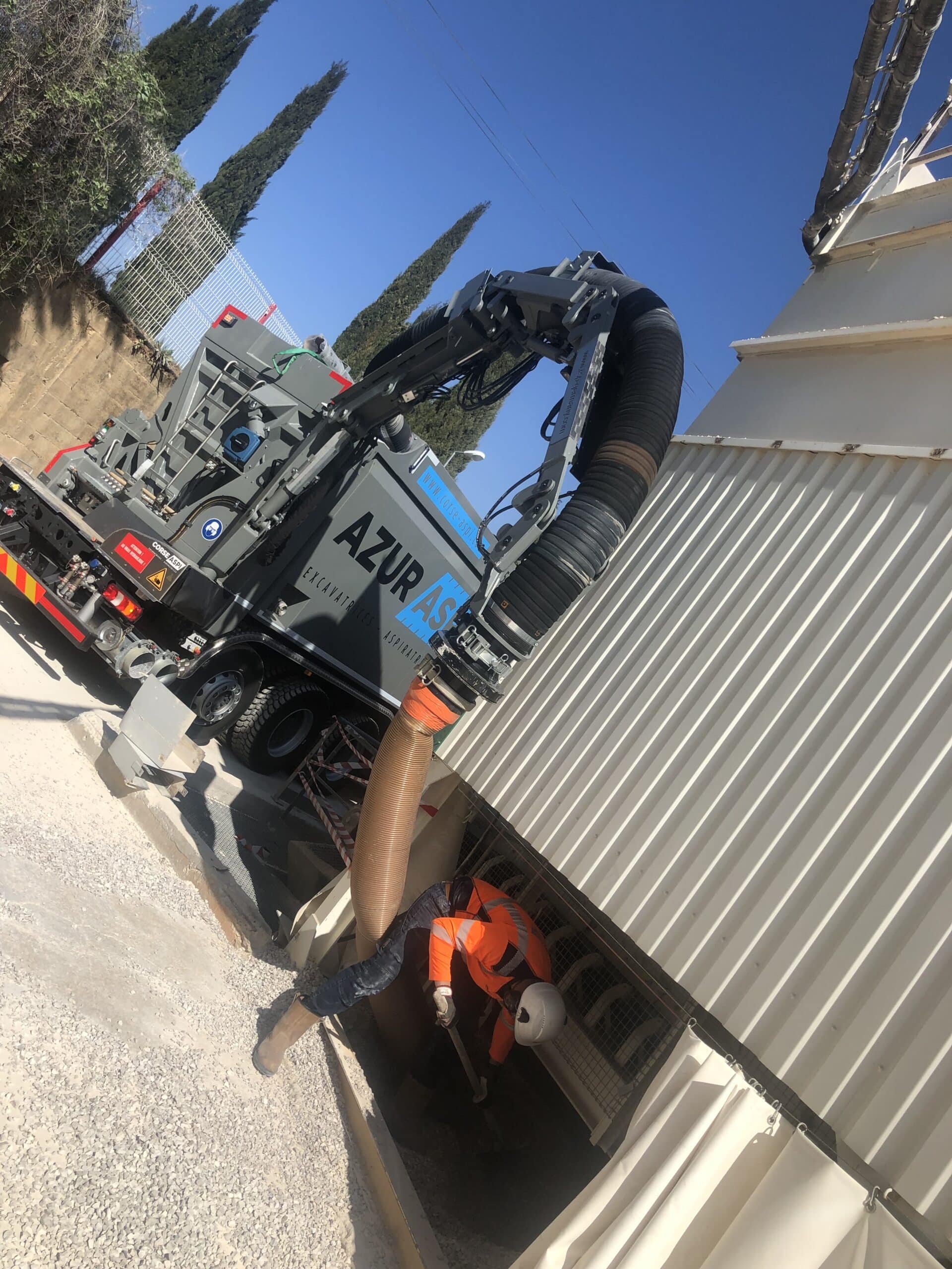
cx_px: 476
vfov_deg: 63.4
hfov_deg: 49.7
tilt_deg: +4.2
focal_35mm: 28
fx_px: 1027
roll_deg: -39.4
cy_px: 634
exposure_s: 1/2525
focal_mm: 3.99
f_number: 1.8
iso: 20
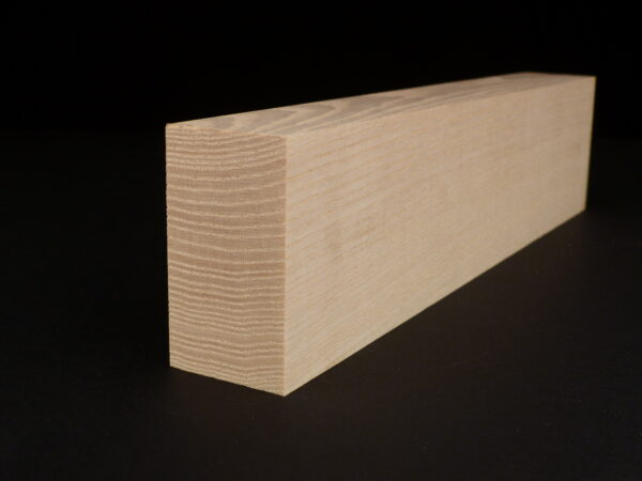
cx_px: 321
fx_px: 927
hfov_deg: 38.2
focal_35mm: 50
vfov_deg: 29.1
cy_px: 240
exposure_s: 1/40
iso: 200
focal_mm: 9.1
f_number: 3.5
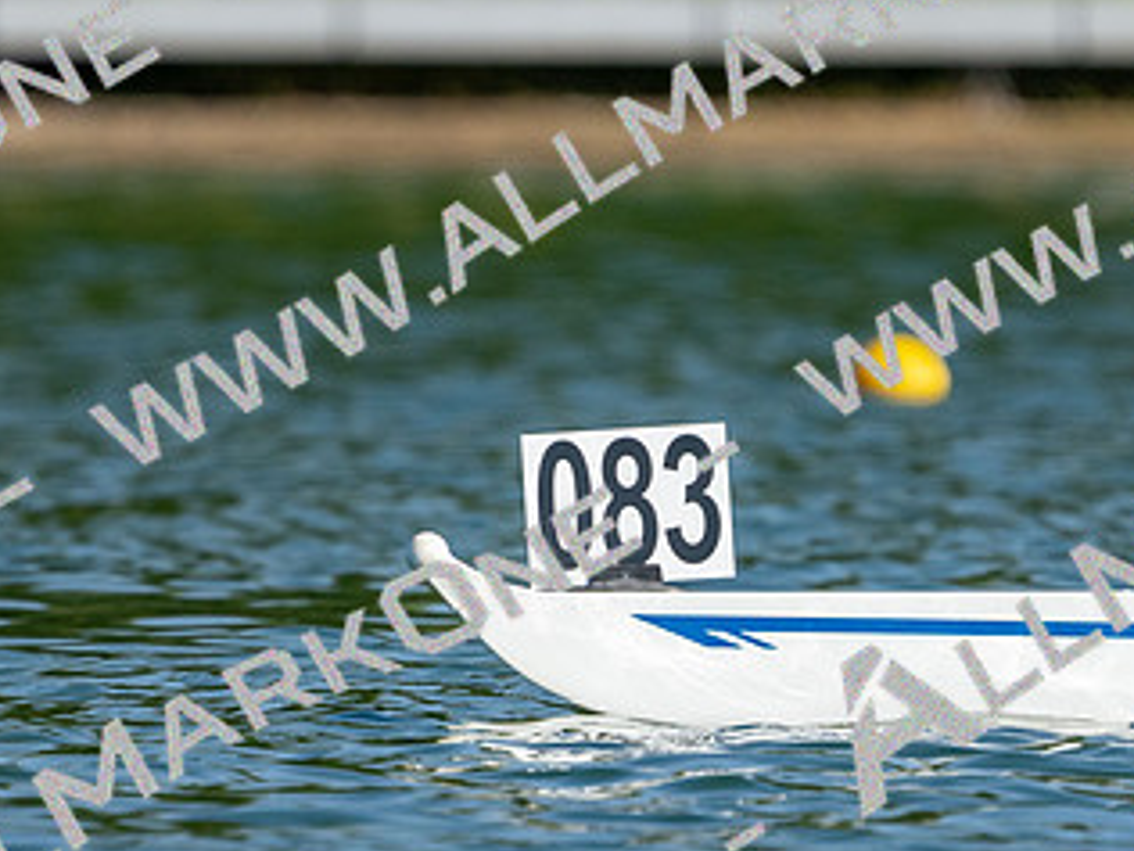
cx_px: 535
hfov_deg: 1.2
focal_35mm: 1589
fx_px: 52055
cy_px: 476
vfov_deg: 0.9
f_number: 8
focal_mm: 600
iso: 640
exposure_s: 1/1600
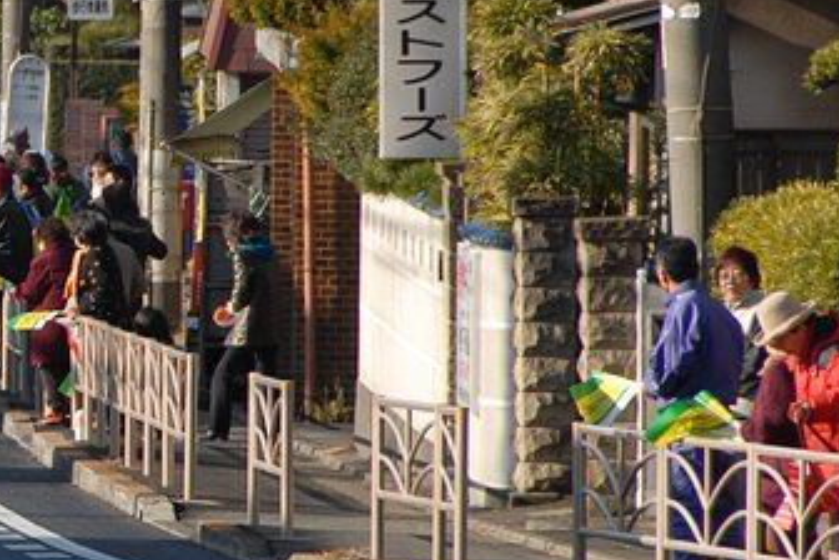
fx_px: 21300
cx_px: -270
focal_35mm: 914
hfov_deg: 2.3
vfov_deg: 1.5
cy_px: 246
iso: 100
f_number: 7.1
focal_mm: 200
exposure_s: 1/180
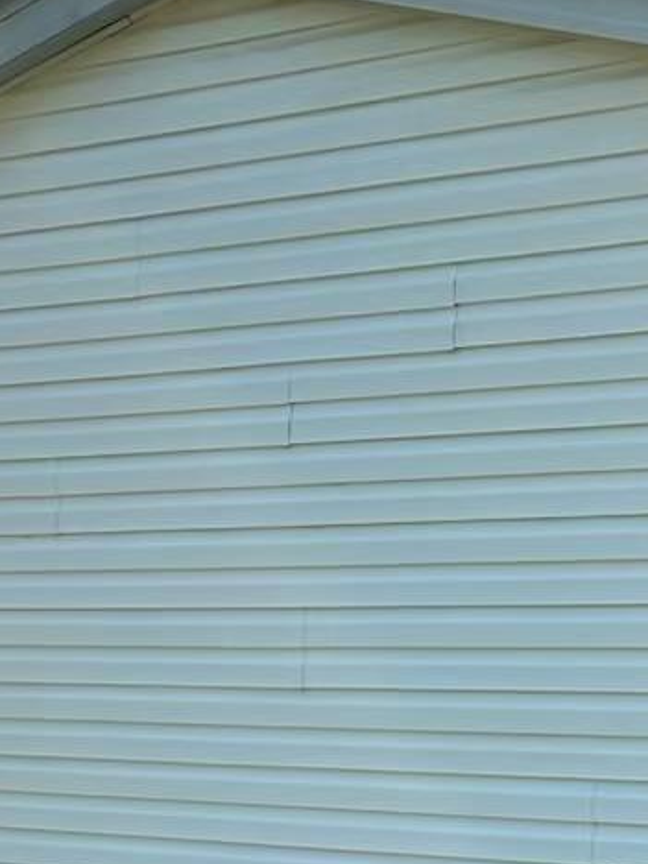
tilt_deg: -5.3
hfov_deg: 9.0
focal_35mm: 164
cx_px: -15
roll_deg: +1.3
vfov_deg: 11.9
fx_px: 4093
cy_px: 945
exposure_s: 1/1009
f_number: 1.78
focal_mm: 6.86
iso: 64
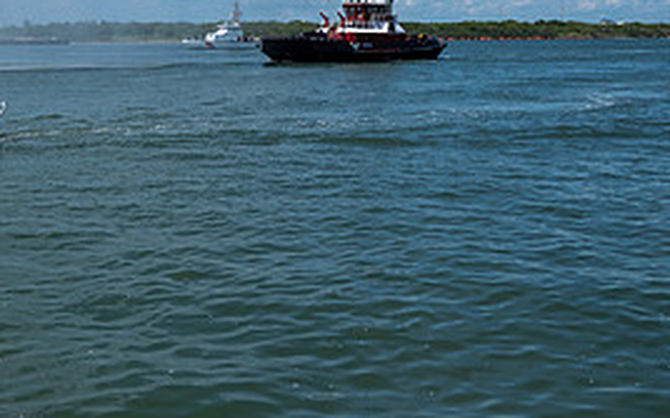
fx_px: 967
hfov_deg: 37.2
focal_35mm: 53
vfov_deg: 23.9
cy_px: 71
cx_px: 160
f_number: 4
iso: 160
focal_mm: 16
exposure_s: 1/3500
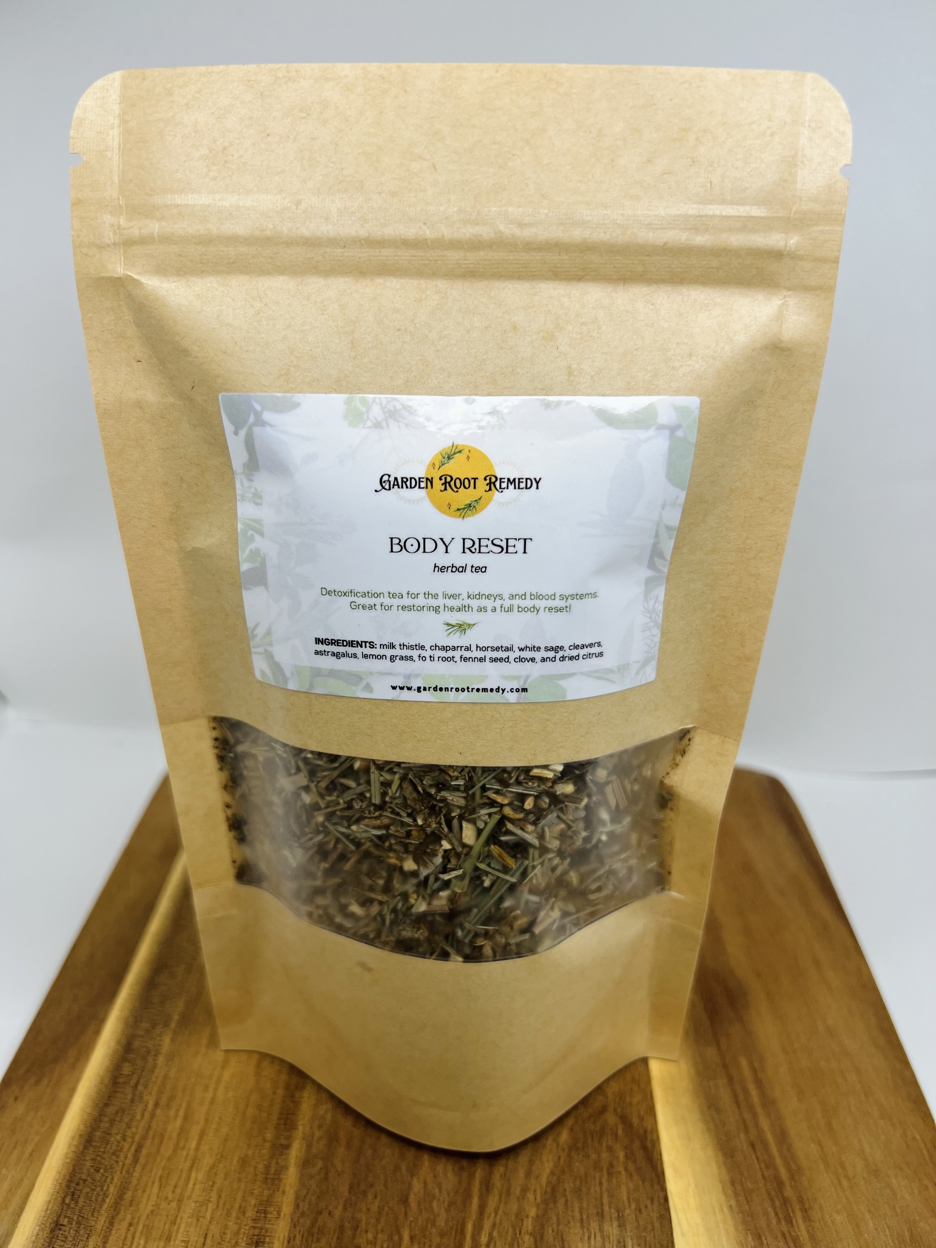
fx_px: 937
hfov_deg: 53.1
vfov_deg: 67.3
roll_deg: -0.9
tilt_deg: -27.3
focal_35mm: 26
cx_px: 468
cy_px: 624
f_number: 1.5
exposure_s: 1/120
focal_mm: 5.7
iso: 80
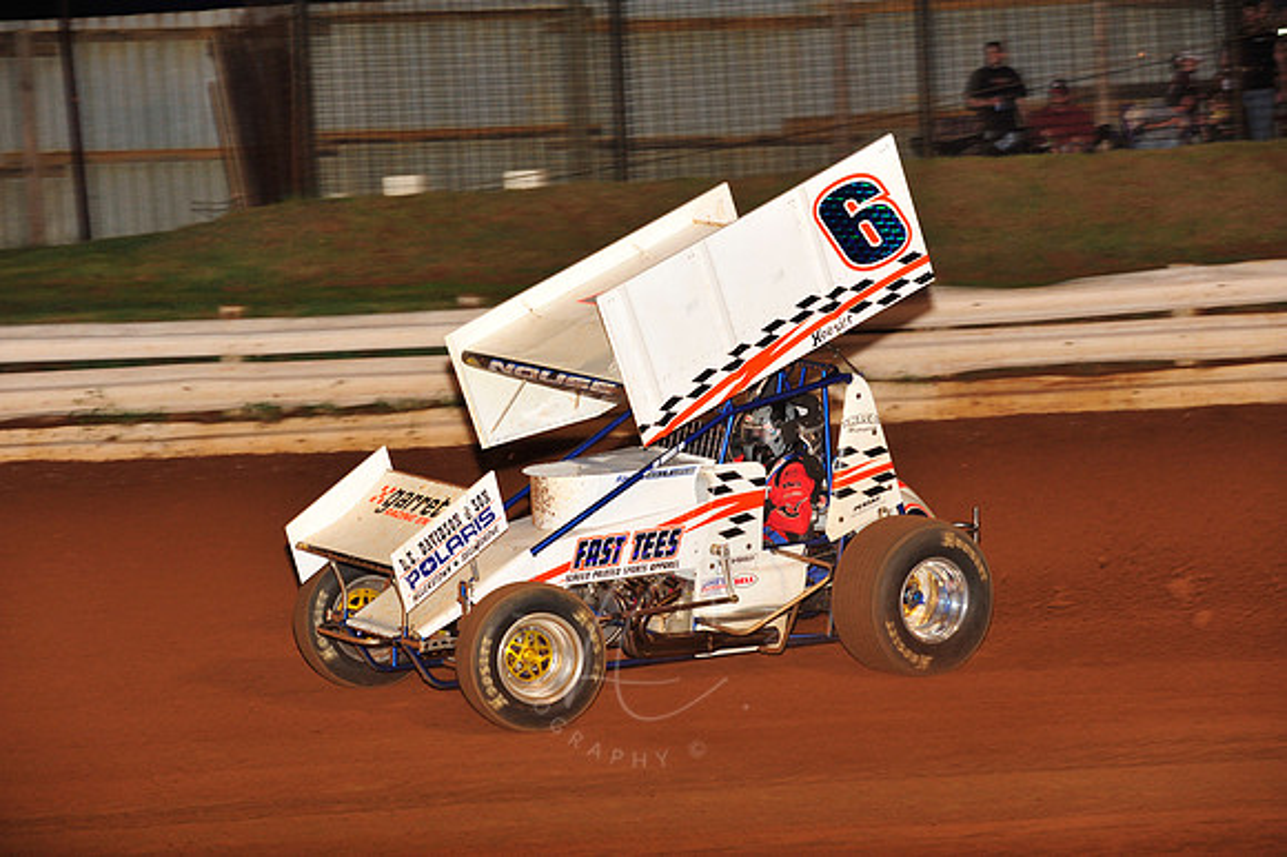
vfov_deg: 11.4
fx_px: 4287
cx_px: 644
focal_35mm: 120
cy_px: 428
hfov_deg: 17.1
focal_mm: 120
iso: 1000
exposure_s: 1/320
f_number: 5.6
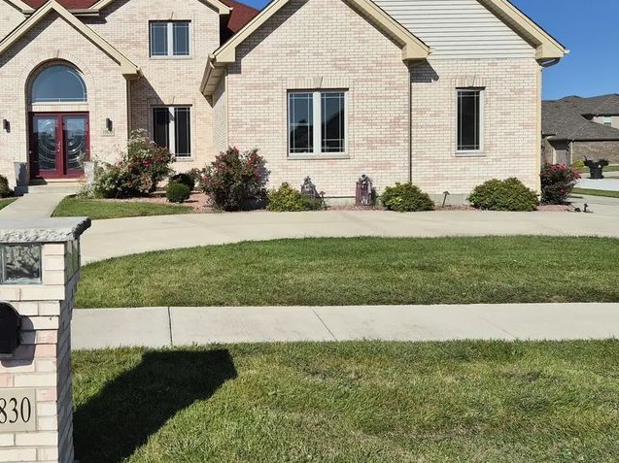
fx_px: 661
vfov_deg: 38.5
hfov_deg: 49.2
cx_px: 200
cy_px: 182
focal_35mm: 37
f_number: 1.8
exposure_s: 1/7696
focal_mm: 5.4
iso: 50
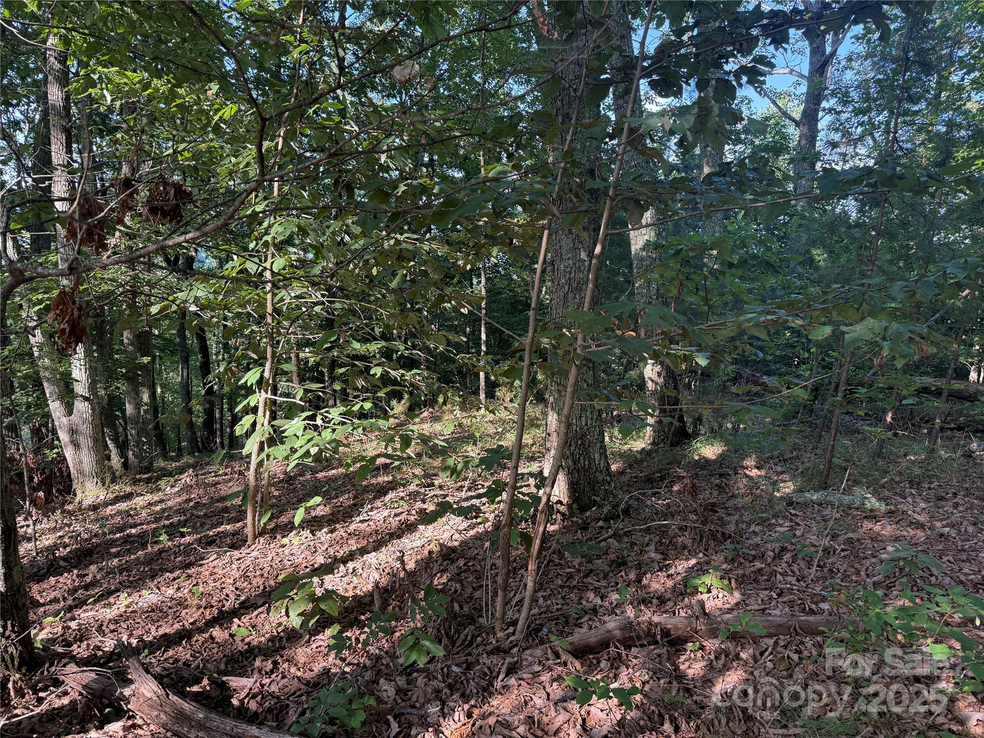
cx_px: 492
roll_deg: -2.5
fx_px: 682
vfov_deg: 56.8
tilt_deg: -9.9
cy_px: 369
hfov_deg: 71.6
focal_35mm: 24
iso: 100
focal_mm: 6.76
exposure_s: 1/310
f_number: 1.78
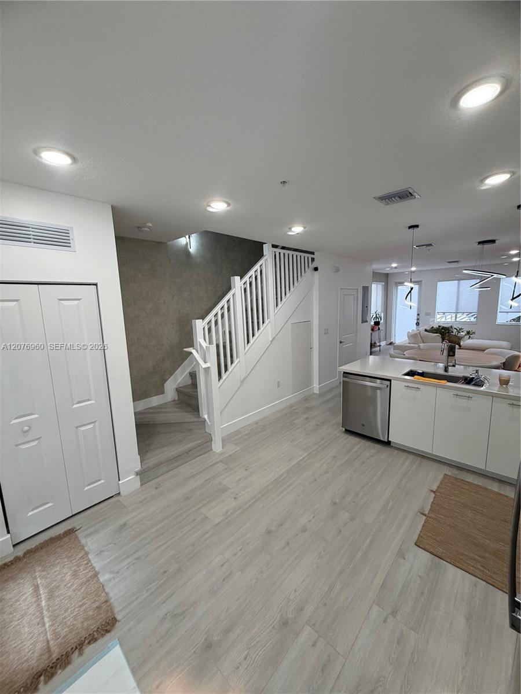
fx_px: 281
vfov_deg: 102.1
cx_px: 260
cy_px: 347
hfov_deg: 85.7
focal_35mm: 14
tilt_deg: -9.2
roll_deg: +1.8
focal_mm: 2.22
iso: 200
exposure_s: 1/120
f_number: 2.2
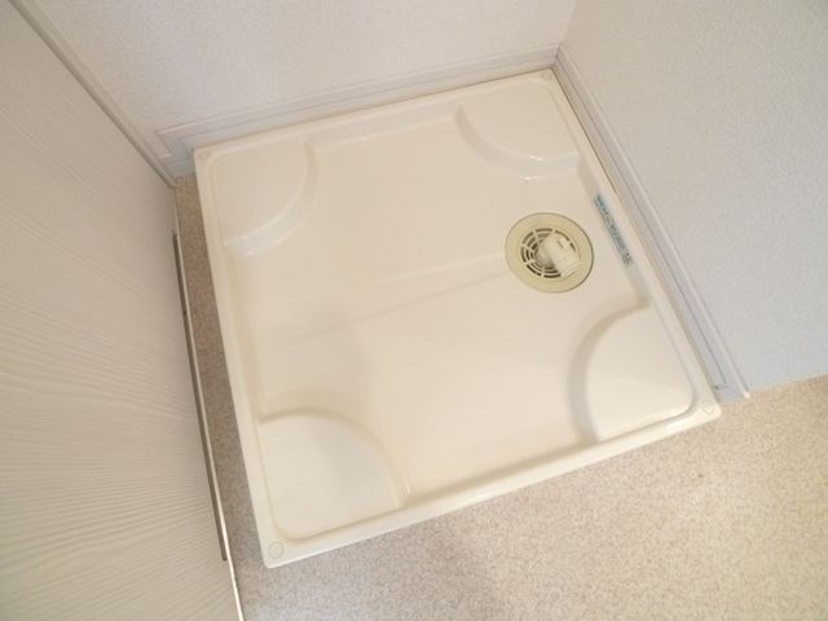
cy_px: 310
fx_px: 574
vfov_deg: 56.8
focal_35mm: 24
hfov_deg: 71.6
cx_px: 414
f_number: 2
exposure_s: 1/30
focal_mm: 5.1
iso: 400
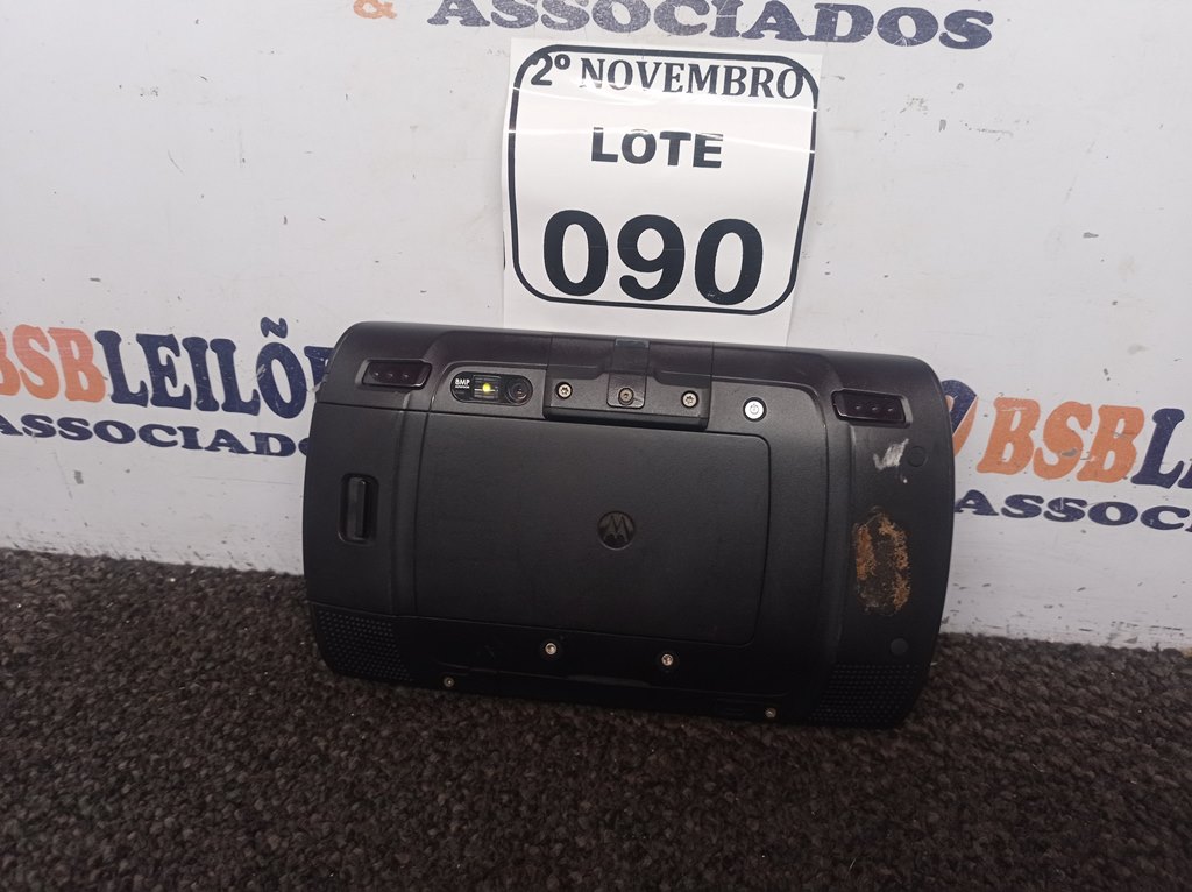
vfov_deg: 49.7
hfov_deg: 63.5
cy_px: 446
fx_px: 963
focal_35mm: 28
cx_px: 596
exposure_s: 1/60
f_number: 1.79
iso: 220
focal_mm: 4.7
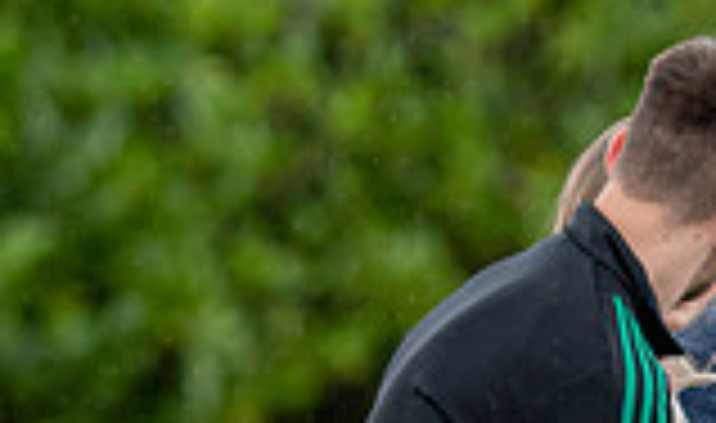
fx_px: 37523
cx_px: 763
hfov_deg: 1.1
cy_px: 637
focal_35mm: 1952
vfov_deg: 0.6
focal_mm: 300
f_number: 2.8
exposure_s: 1/1000
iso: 360
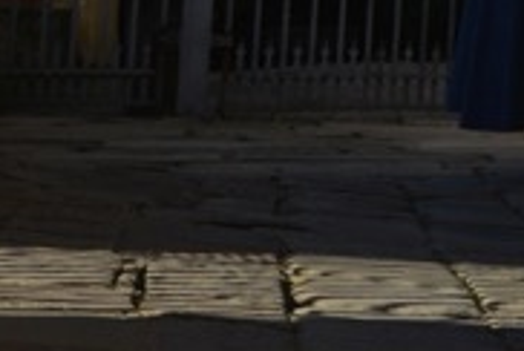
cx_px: 1388
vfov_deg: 7.0
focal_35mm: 192
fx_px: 2799
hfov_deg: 9.2
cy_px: -334
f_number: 11
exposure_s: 1/500
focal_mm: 35
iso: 200
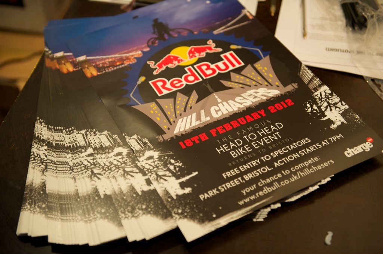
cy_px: 127
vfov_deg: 24.5
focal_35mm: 55
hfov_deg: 36.3
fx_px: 584
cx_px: 192
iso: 2000
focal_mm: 55
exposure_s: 1/50
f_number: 2.8
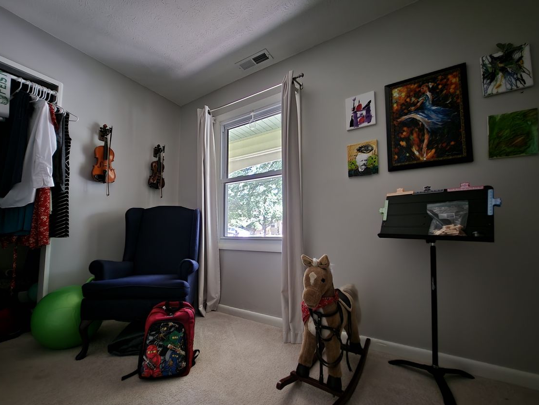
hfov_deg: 101.9
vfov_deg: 85.6
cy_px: 216
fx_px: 218
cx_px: 254
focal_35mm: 14
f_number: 2.2
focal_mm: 1.7
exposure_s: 1/8
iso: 200
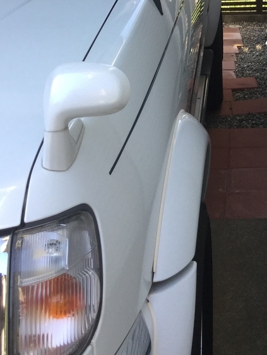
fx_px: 679
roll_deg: -1.8
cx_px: 268
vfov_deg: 29.2
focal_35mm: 66
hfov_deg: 21.5
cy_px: 123
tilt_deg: -20.1
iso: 40
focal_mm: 3.3
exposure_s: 1/120
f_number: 2.4
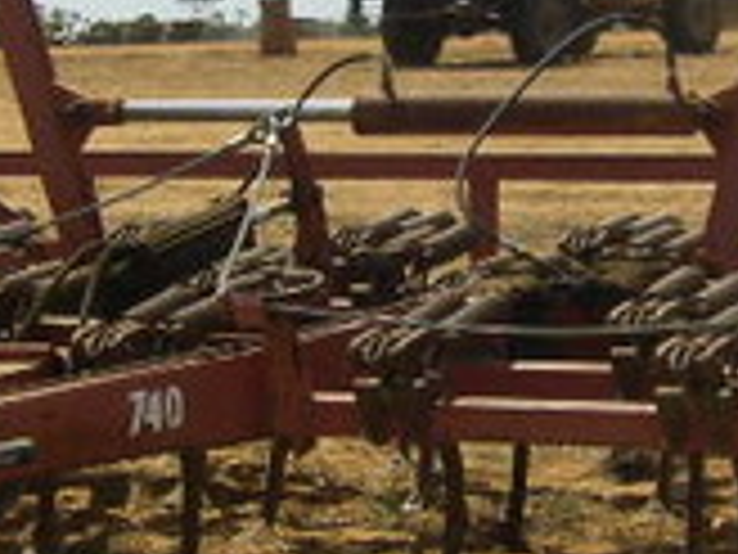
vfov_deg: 8.0
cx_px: 526
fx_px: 3944
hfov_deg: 10.7
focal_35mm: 185
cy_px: 338
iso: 64
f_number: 7
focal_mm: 6.3
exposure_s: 1/320
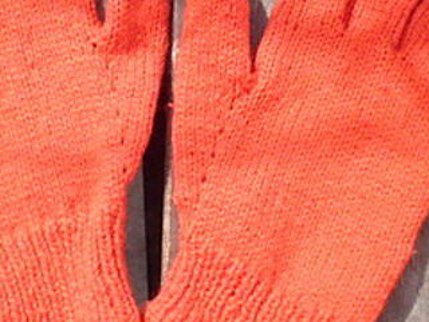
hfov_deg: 36.6
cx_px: 161
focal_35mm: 52
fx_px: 644
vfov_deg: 27.9
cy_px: 119
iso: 400
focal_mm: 4.7
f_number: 7.9
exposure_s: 1/320
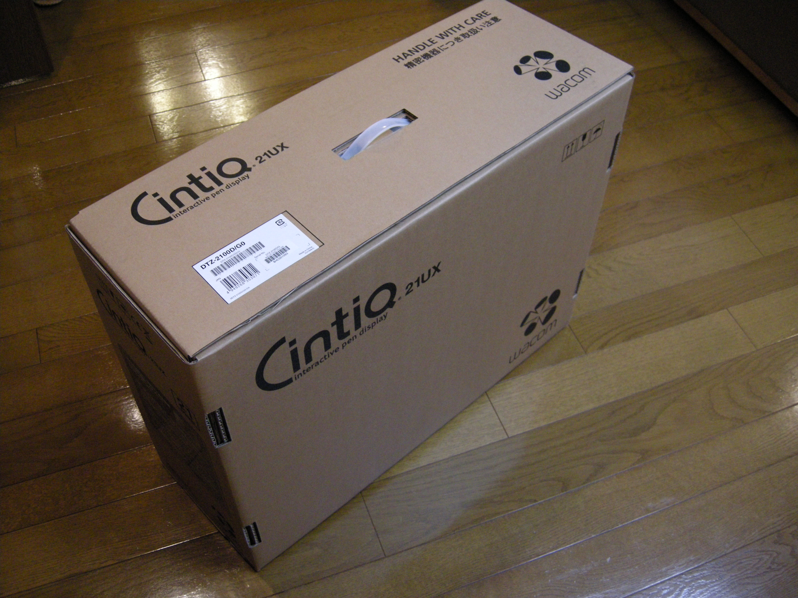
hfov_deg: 52.6
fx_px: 807
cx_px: 399
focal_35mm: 35
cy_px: 299
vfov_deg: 40.7
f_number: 2.7
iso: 400
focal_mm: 7.5
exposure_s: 1/32.6
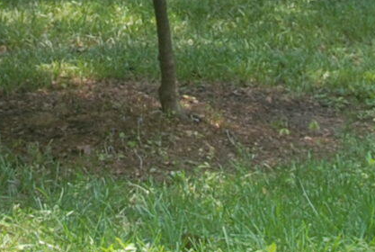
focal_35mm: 292
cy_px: -272
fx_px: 3048
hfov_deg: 7.0
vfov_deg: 4.7
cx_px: 140
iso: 100
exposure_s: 1/125
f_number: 5.6
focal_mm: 28
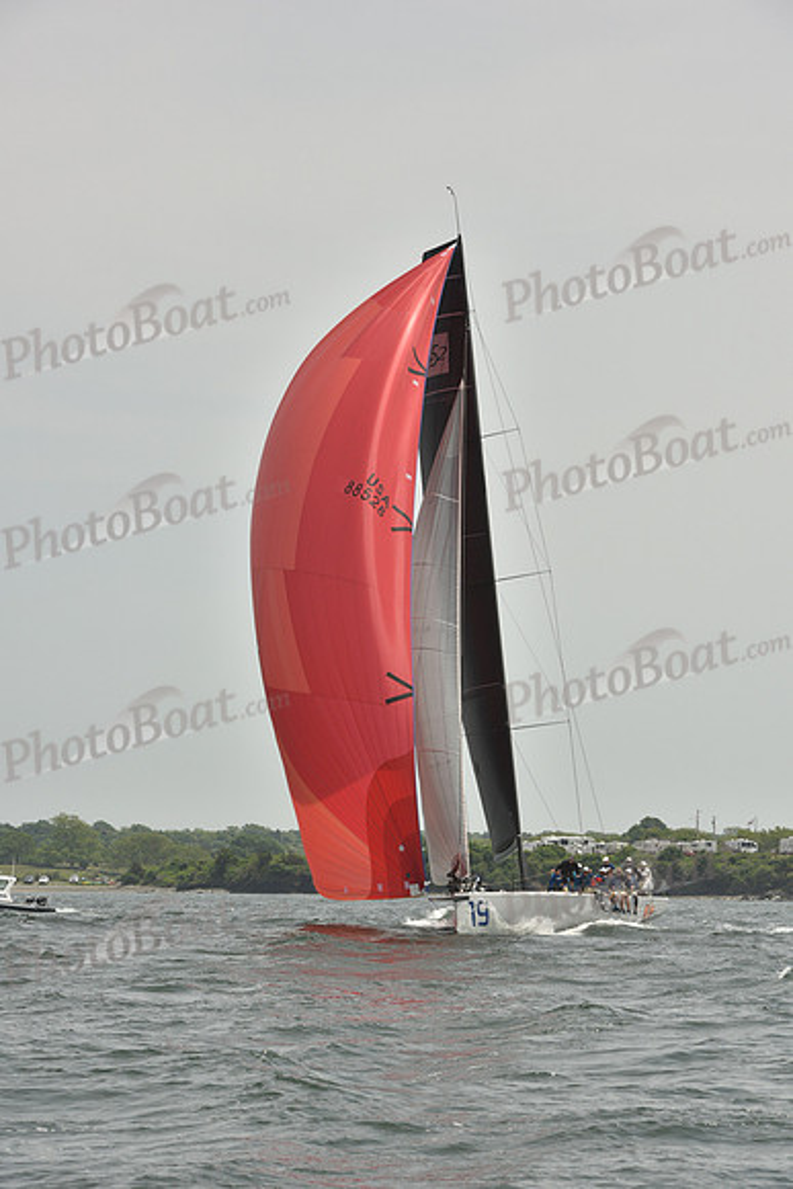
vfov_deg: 15.8
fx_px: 4293
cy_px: 594
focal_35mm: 130
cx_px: 396
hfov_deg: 10.6
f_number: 13
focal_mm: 130
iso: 400
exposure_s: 1/1000
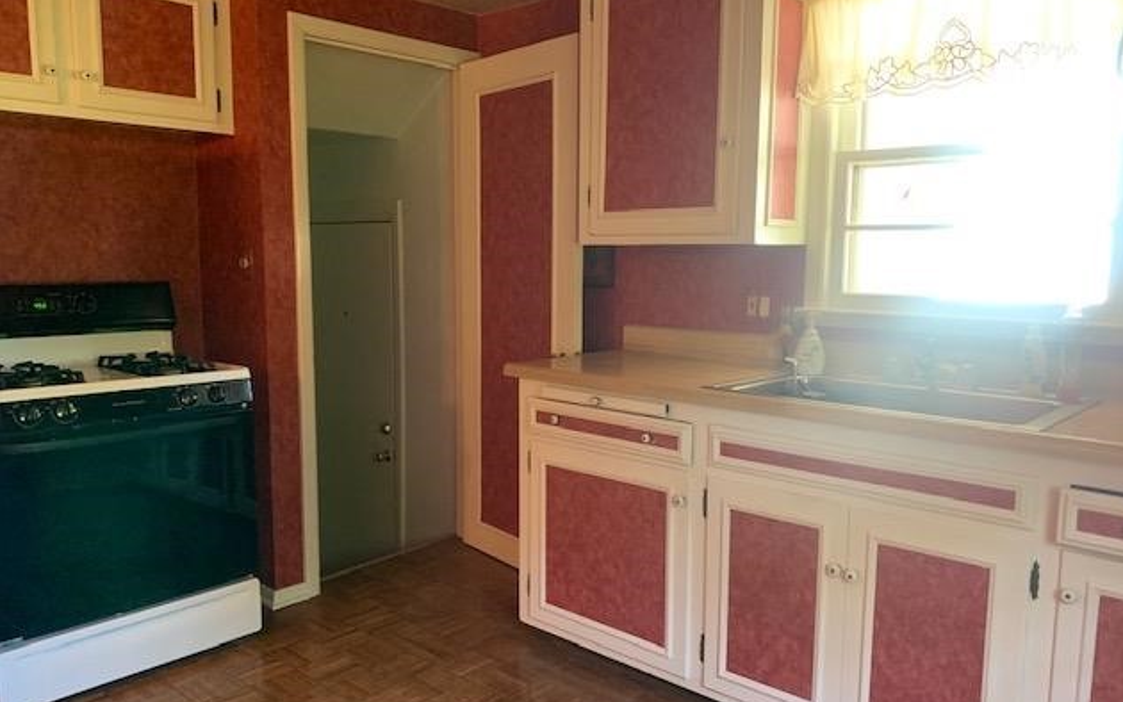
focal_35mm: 28
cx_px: 569
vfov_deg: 44.6
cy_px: 355
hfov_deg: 66.5
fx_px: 857
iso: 250
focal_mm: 4.25
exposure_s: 1/60
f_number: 1.8
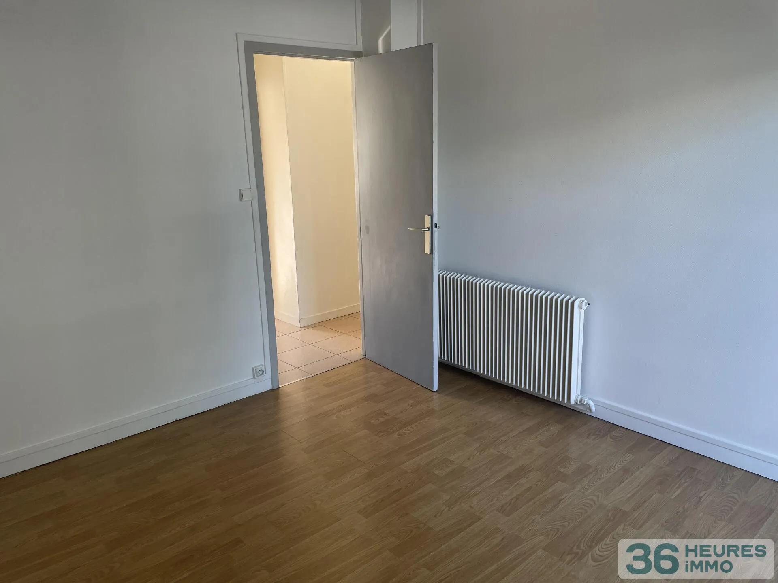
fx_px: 584
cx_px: 389
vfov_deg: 53.1
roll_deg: +1.6
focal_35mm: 26
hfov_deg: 67.3
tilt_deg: -13.9
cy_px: 292
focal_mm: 4.2
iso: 100
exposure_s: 1/121
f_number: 1.6
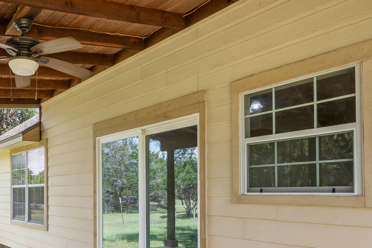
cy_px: 203
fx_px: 331
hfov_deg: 55.2
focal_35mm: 32
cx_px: 82
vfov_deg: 39.3
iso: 400
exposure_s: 1/60
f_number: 9
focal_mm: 14
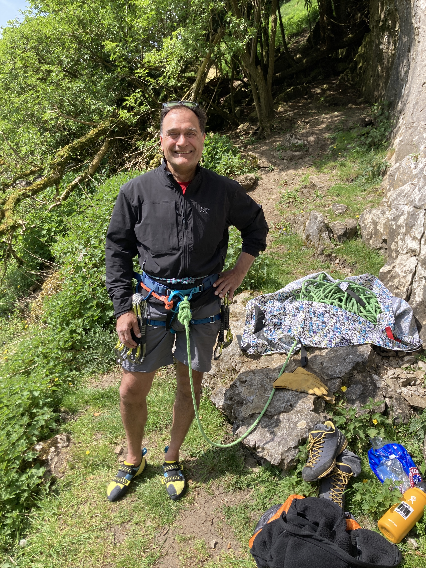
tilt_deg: -15.6
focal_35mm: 28
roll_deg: -4.4
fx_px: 459
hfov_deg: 49.7
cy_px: 284
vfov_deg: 63.4
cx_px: 213
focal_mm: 3.99
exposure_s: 1/906
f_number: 1.8
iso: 20
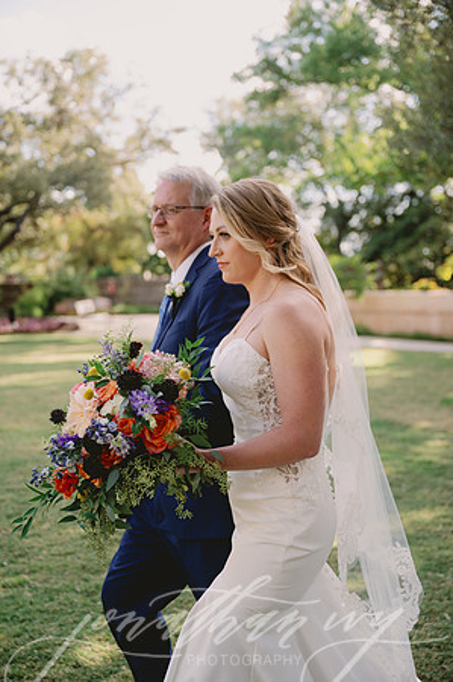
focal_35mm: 48
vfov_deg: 41.2
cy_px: 341
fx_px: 908
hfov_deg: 28.0
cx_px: 226
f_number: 2.8
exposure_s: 1/800
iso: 125
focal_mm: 48
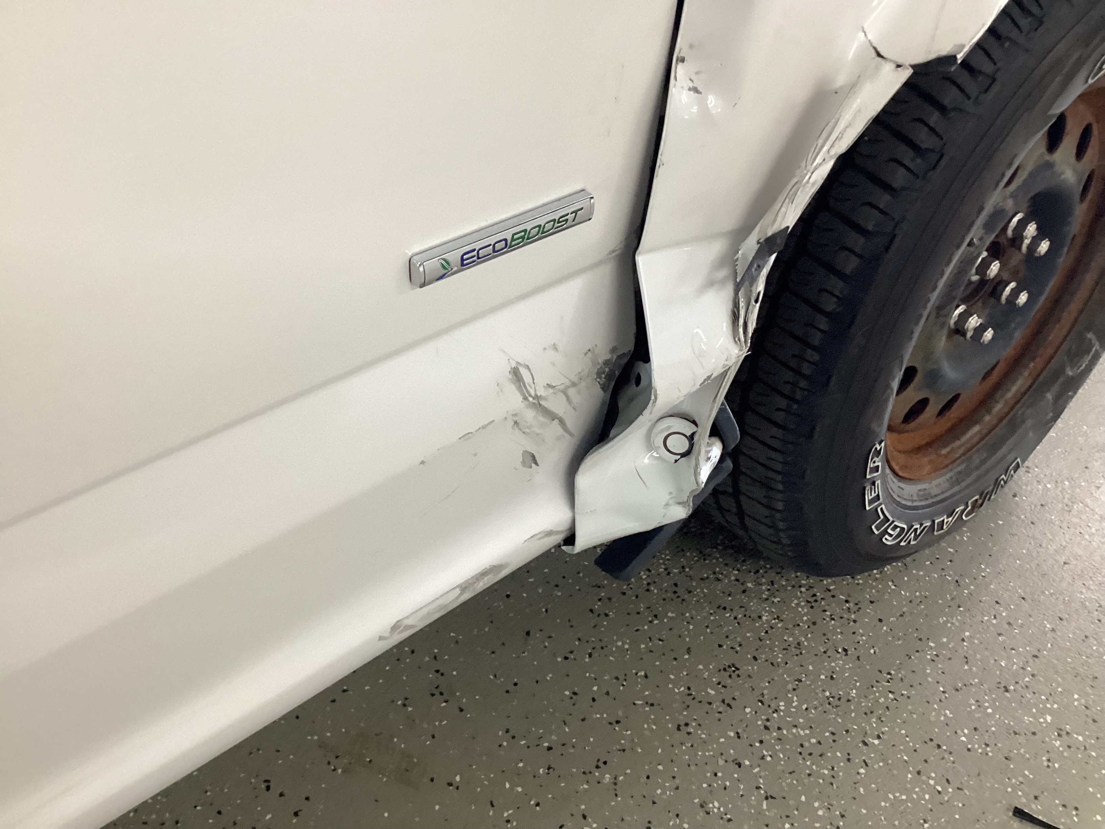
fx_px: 990
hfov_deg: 58.4
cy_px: 414
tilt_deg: -41.9
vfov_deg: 45.4
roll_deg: +2.1
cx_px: 552
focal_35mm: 31
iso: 250
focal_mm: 3.3
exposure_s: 1/60
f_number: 2.4
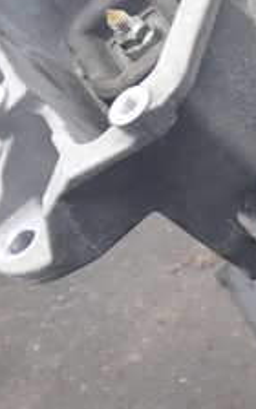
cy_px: 89
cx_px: 501
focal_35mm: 85
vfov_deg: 24.0
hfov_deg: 13.4
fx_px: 949
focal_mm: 5.4
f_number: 2.3
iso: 100
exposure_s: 1/200
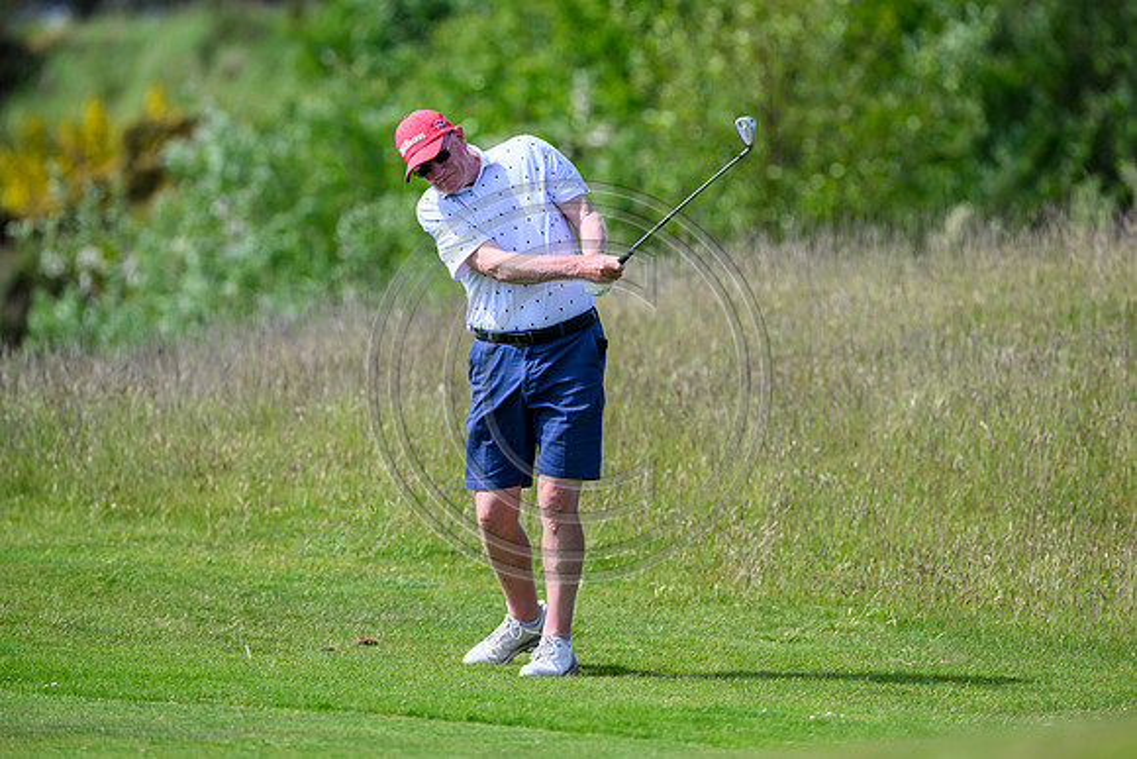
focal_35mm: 400
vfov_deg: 3.4
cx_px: 568
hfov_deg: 5.2
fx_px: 12636
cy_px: 380
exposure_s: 1/4000
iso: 500
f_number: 4
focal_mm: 400
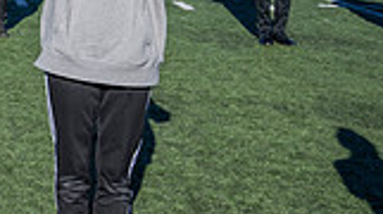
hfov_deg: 19.7
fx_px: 862
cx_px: -274
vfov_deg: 13.5
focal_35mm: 85
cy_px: -92
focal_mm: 22.5
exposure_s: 1/2000
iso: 160
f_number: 4
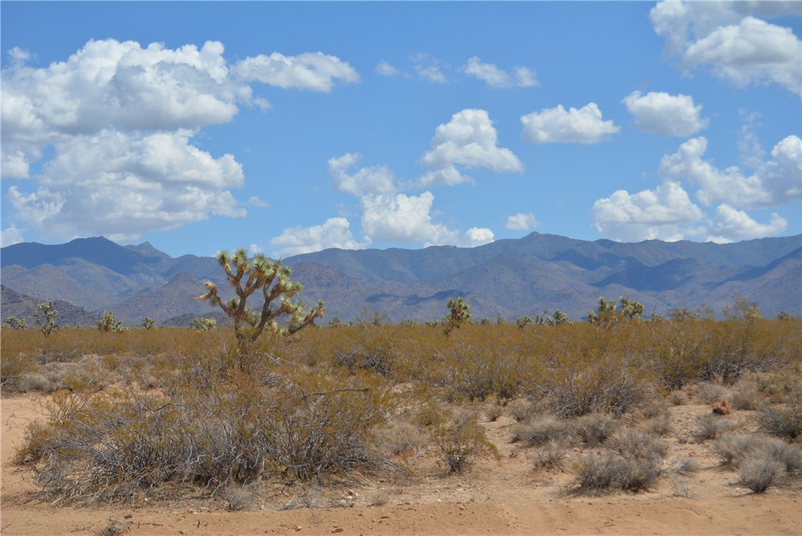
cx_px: 401
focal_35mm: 82
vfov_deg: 16.6
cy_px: 268
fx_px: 1839
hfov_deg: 24.6
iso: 400
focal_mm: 55
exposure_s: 1/2000
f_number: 8
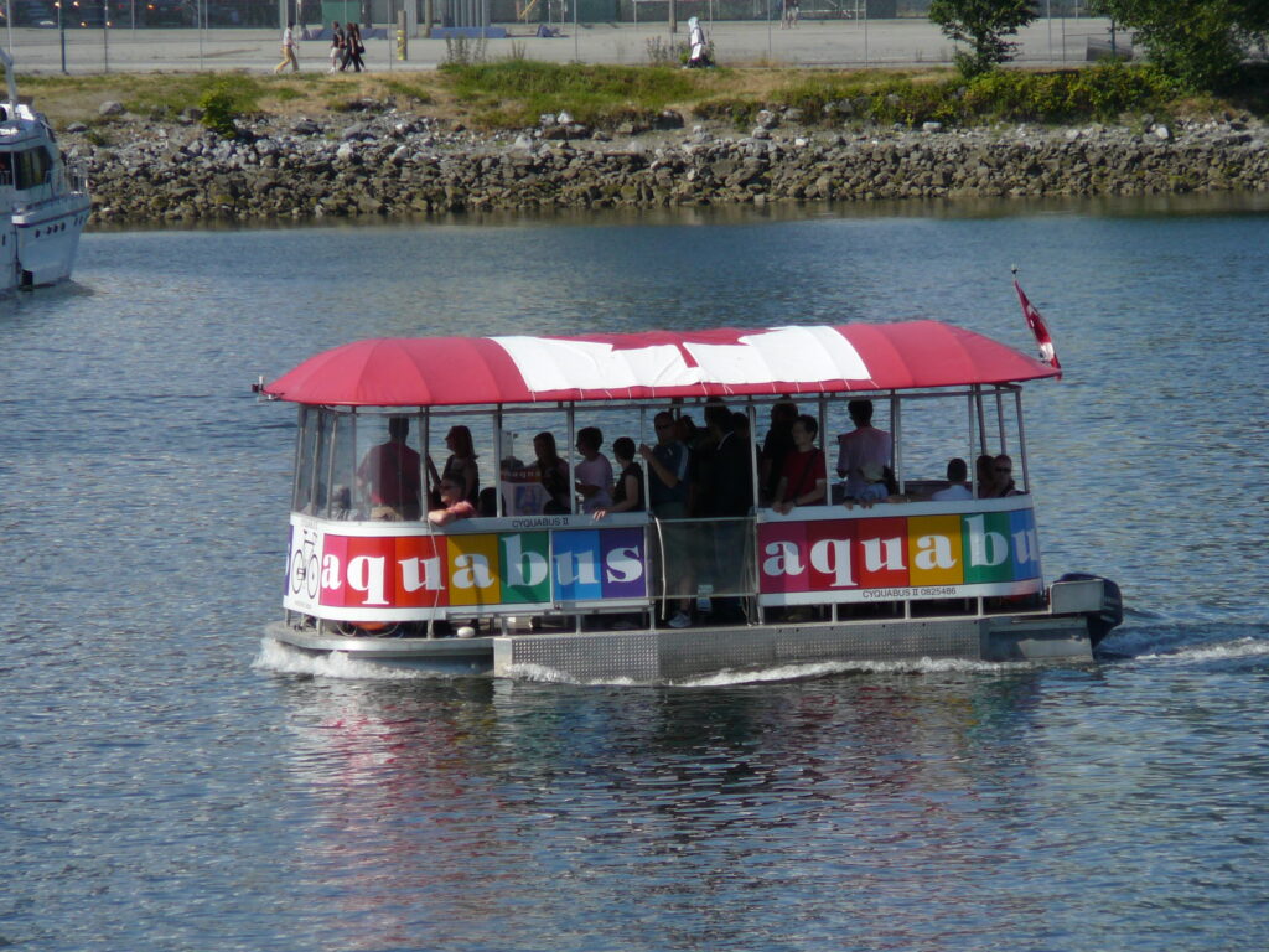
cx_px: 634
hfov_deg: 5.7
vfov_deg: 4.2
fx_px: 12831
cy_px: 476
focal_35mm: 350
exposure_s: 1/800
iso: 80
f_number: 4.2
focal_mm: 52
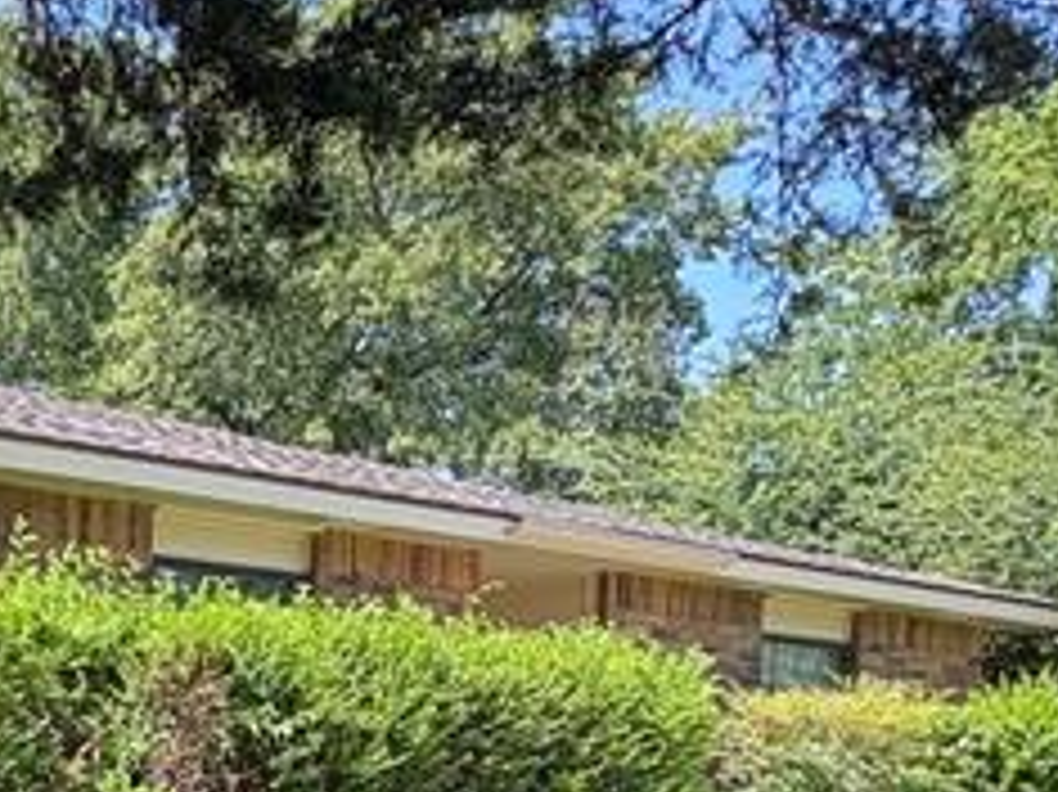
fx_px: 1863
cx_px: -113
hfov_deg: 28.7
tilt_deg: -2.3
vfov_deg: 22.5
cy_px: 900
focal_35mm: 61
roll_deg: +0.5
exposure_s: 1/357
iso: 64
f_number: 2.2
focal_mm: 2.22
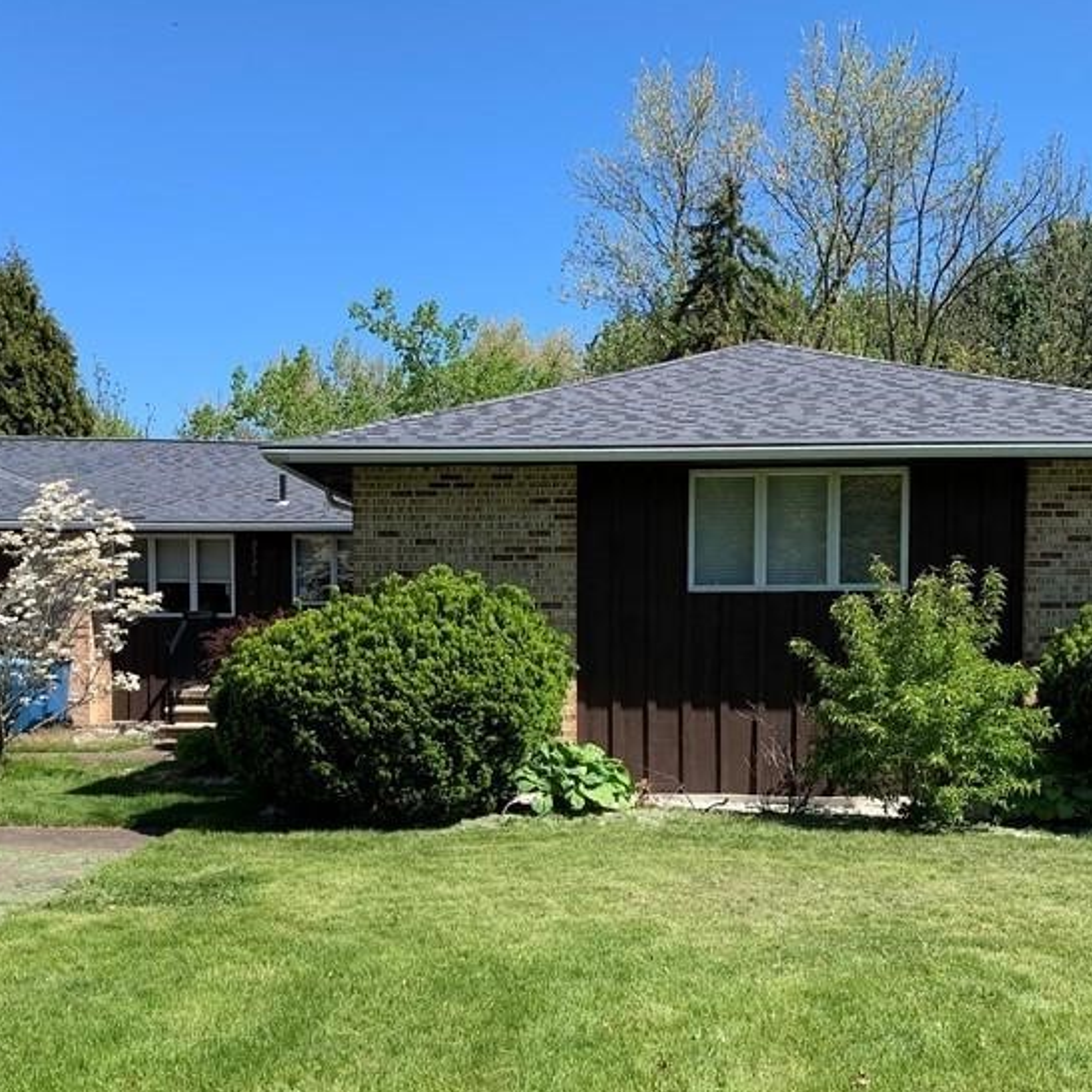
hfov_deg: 39.1
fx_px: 1535
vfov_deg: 38.9
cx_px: 497
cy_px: 691
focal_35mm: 43
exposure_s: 1/1468
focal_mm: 4.25
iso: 25
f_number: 1.8
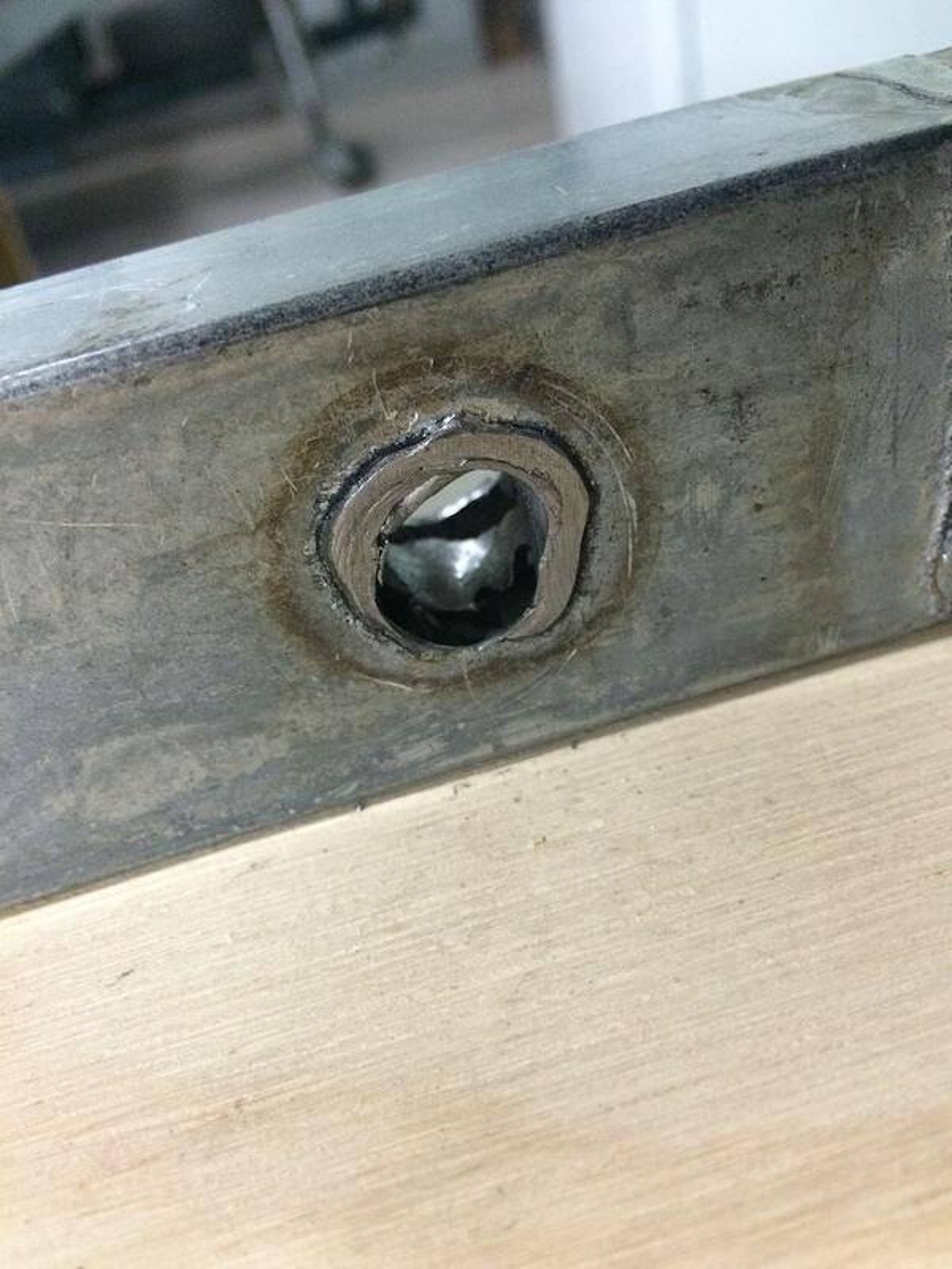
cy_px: 634
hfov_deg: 48.2
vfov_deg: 61.7
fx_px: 1063
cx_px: 476
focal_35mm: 29
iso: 320
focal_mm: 4.15
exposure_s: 1/17
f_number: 2.2
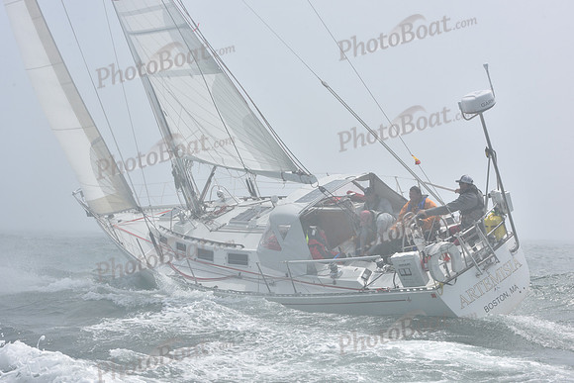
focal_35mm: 70
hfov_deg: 28.8
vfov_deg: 19.5
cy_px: 192
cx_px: 287
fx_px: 1116
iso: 320
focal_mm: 70
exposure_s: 1/800
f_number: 11
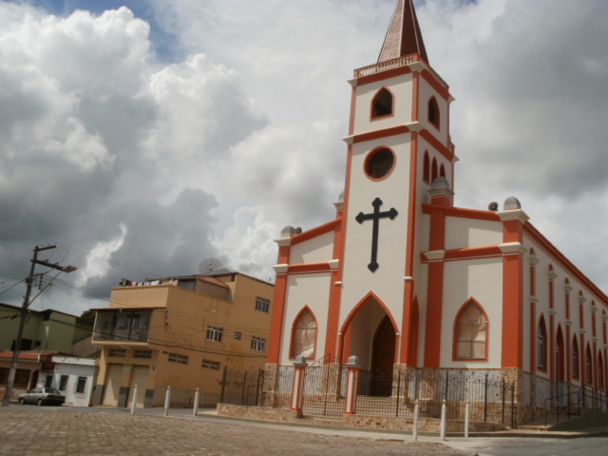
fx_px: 632
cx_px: 304
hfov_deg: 51.4
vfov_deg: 39.7
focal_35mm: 36
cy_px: 228
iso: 100
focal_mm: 6.3
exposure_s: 1/2000
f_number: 5.6
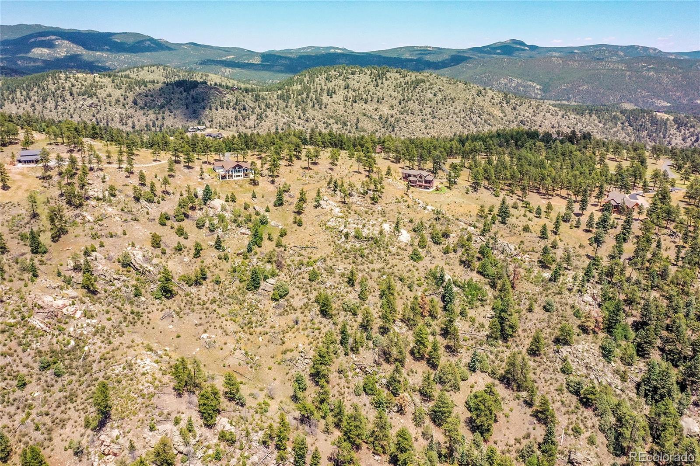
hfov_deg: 65.5
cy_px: 233
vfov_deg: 46.4
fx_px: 544
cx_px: 350
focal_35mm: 28
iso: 800
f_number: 8
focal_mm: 10.26
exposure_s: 1/1600
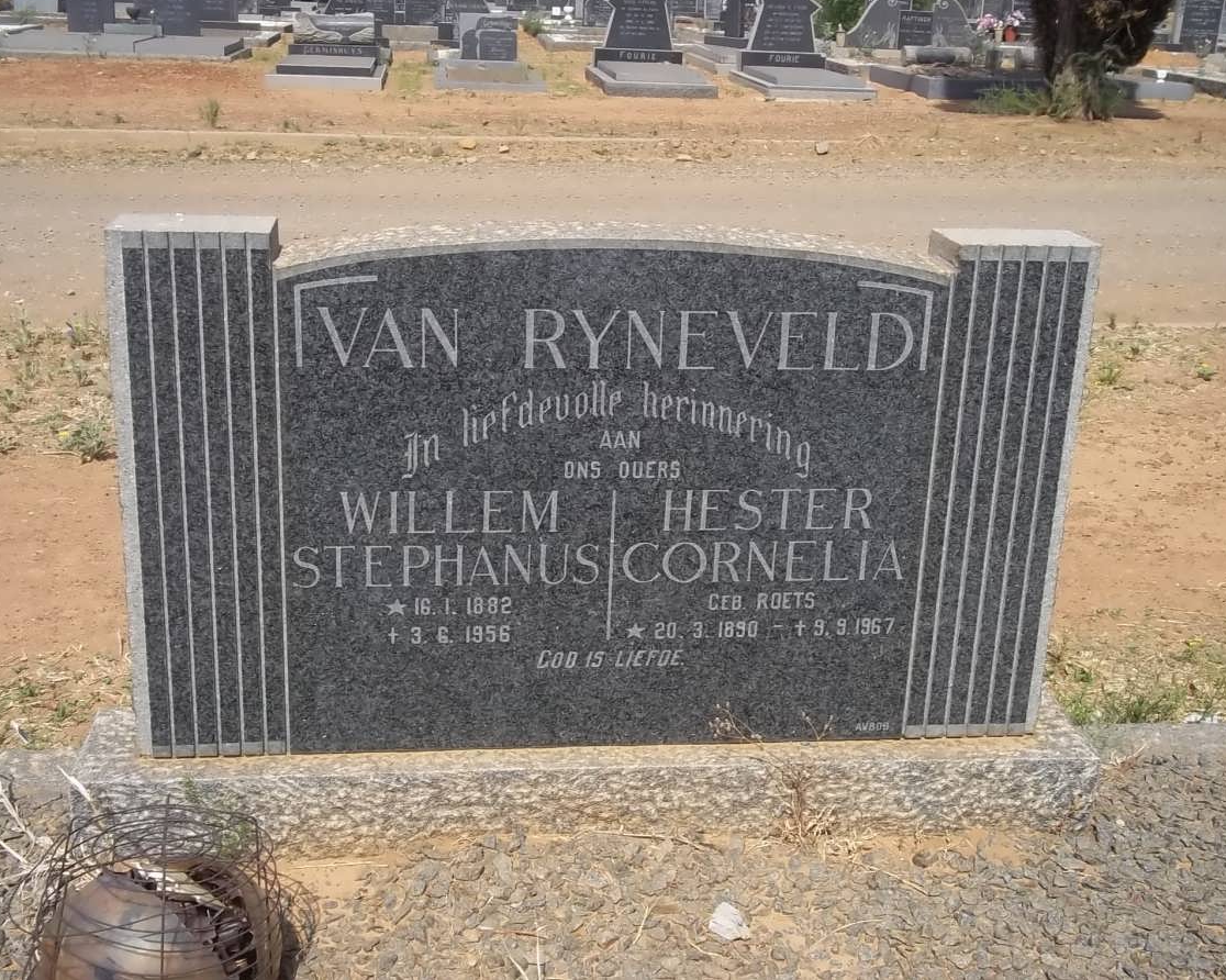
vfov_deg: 35.7
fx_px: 1523
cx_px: 599
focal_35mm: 42
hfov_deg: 43.8
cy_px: 487
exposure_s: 1/320
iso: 80
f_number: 6.3
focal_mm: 7.1
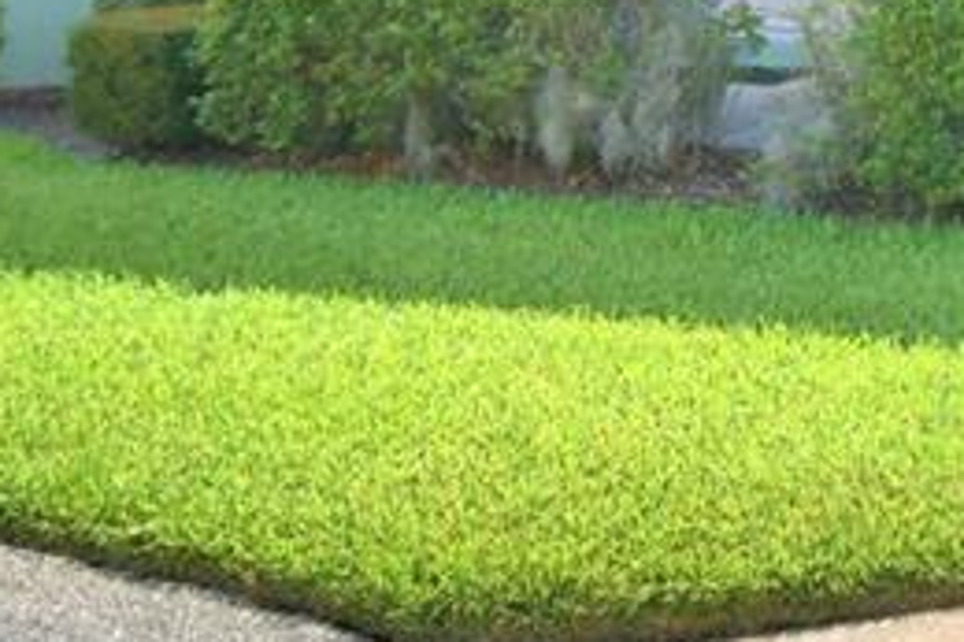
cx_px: 1320
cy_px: -271
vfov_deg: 20.3
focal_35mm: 59
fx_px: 1579
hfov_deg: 27.2
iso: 100
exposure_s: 1/1250
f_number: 4.5
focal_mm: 10
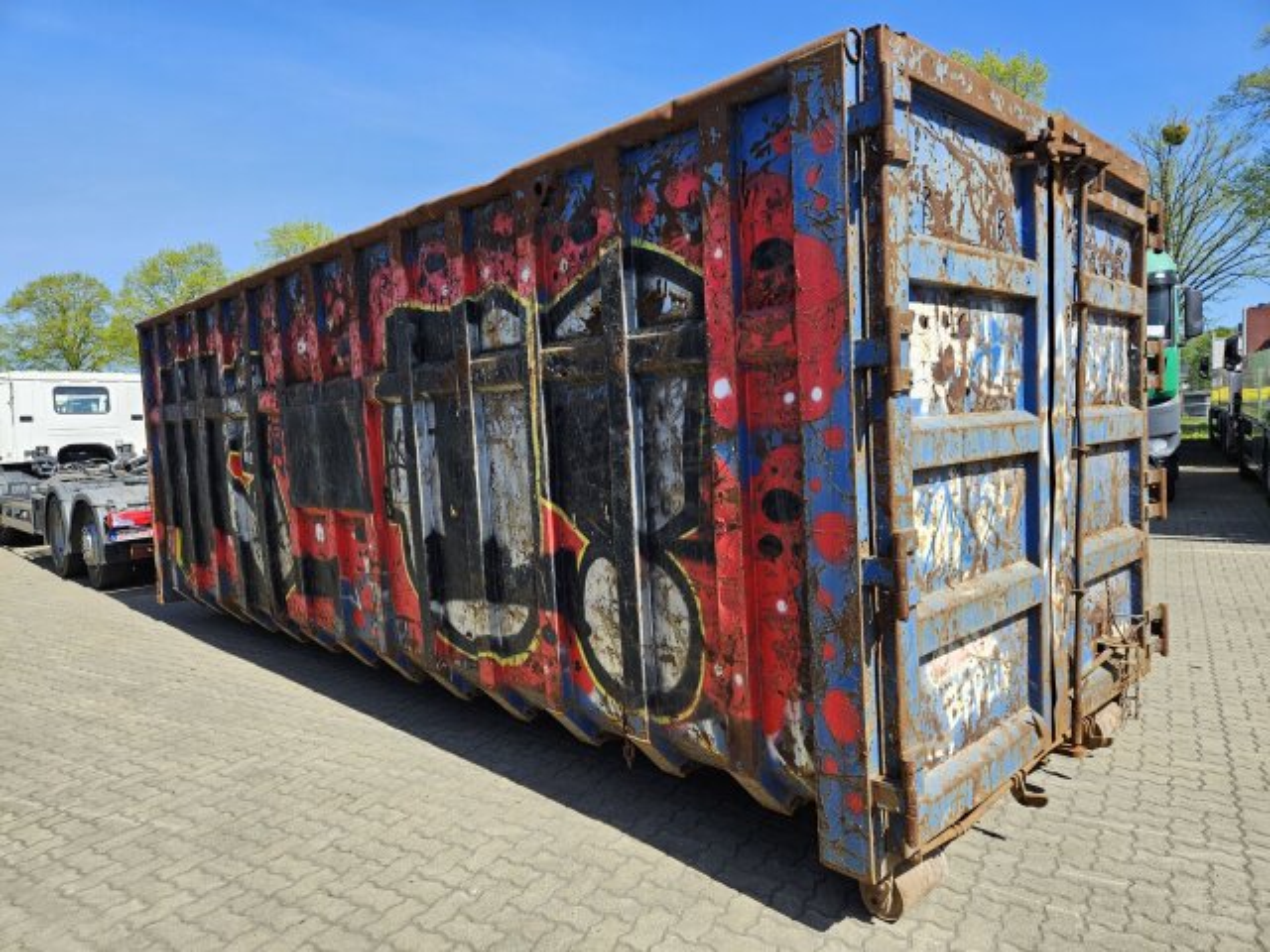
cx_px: 635
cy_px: 476
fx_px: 844
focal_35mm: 23
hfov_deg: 73.9
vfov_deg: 58.9
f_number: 1.8
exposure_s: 1/859
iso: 25
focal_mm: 5.4
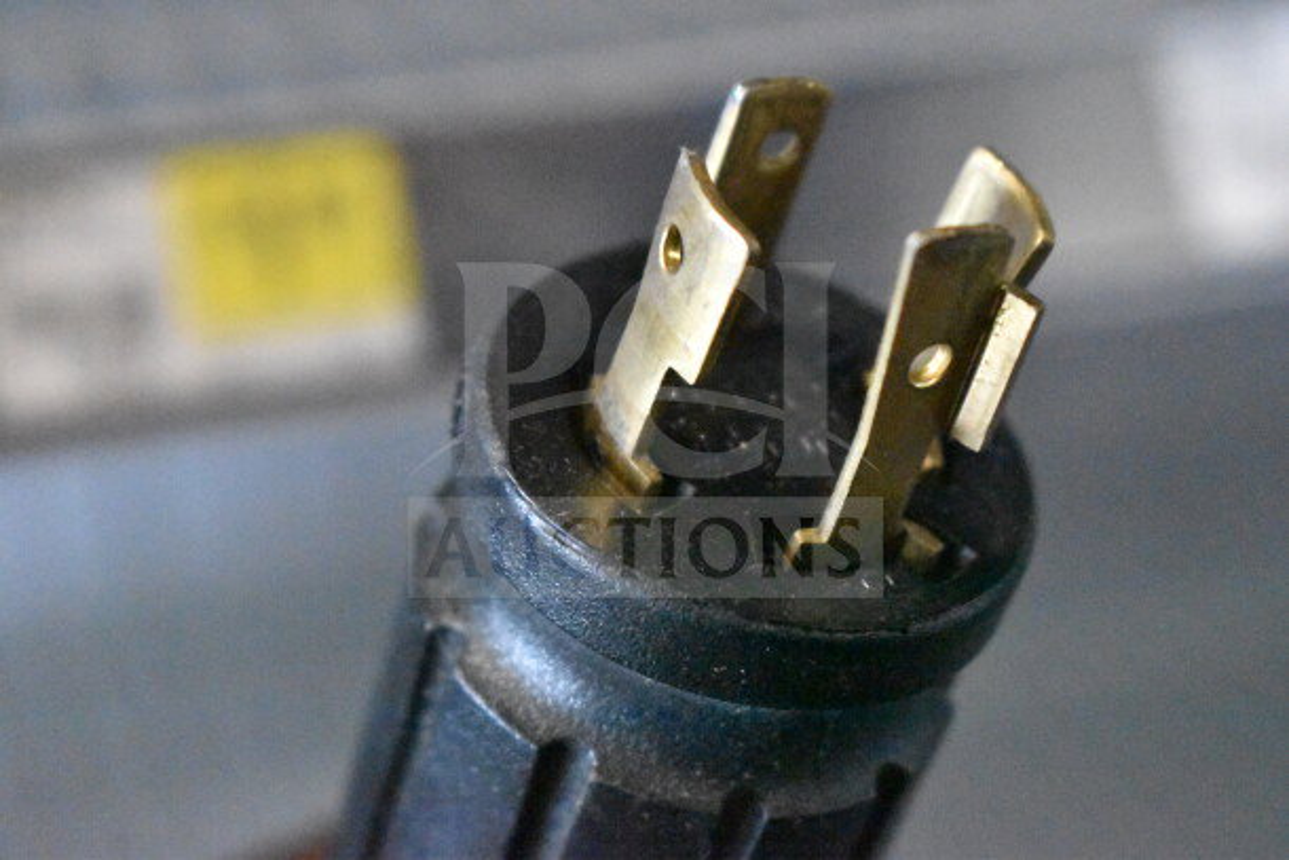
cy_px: 430
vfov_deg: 16.6
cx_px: 644
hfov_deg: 24.6
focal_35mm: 82
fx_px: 2954
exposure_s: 1/80
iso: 25600
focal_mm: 55
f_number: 5.6
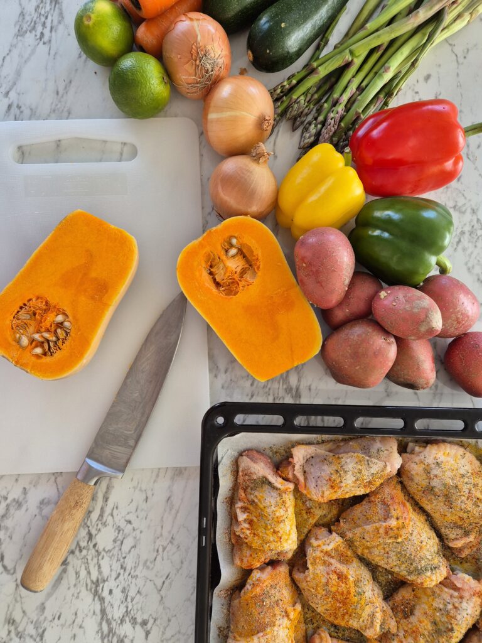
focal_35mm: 23
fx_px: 427
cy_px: 322
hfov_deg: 58.9
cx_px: 241
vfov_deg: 73.9
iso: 160
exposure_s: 1/180
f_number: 1.8
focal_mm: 5.4
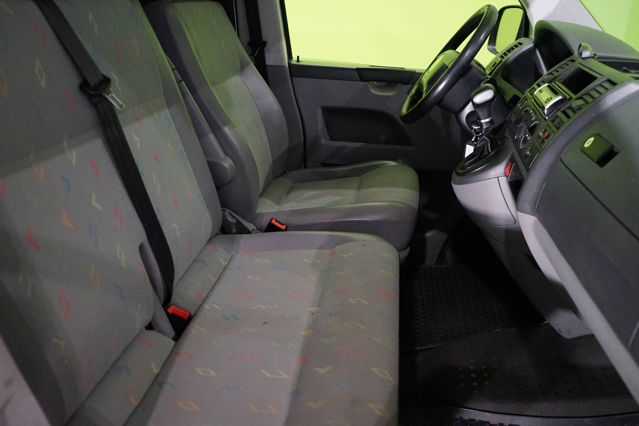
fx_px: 515
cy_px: 213
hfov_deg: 63.7
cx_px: 320
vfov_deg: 45.0
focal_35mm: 29
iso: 5000
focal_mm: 29
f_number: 3.5
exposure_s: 1/160
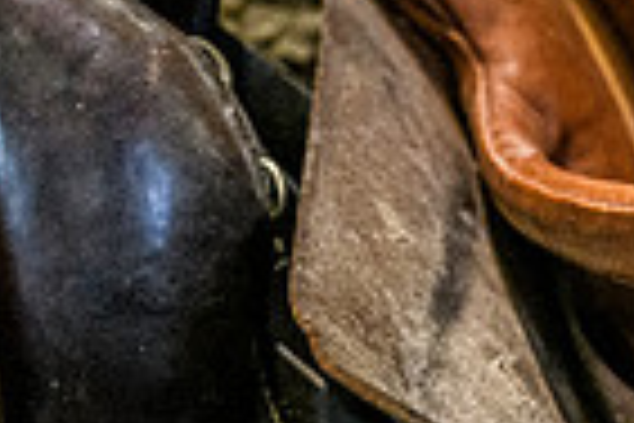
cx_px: 310
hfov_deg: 20.6
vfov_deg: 13.8
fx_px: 1743
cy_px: 335
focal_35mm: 99
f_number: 2.8
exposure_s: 1/50
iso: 3200
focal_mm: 24
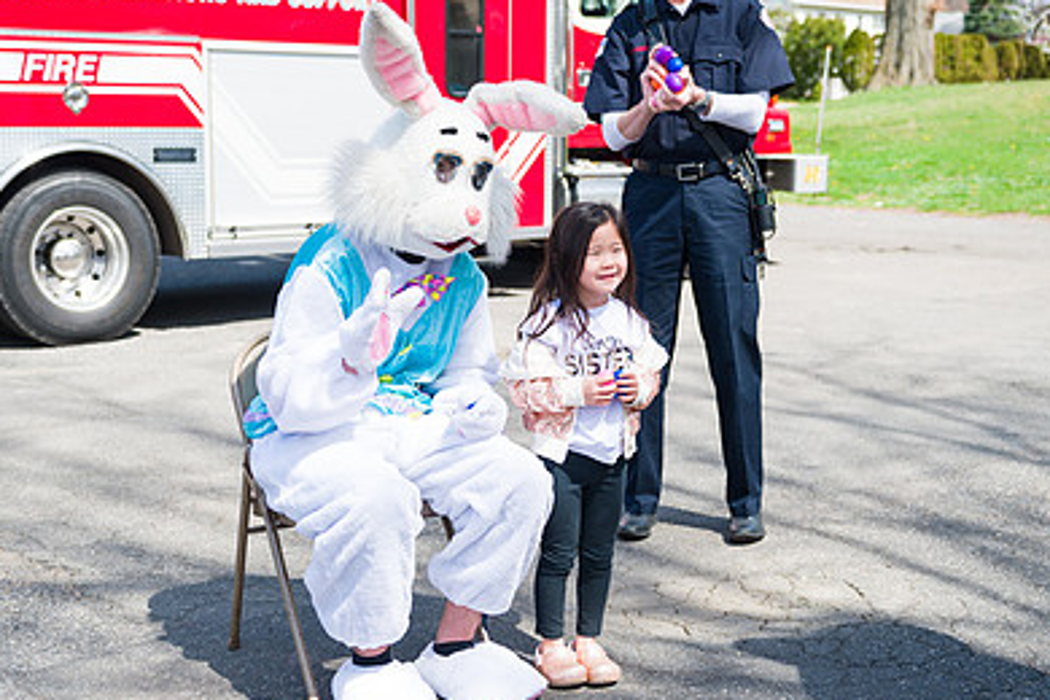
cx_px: 468
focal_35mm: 52
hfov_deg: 38.1
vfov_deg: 26.0
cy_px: 398
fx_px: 1517
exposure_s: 1/1600
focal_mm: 35
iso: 200
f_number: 4
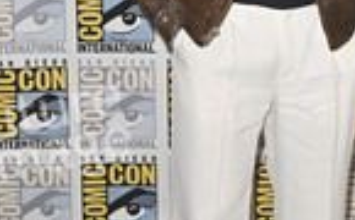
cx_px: 272
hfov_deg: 16.8
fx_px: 1197
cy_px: 22
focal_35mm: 124
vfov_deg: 10.5
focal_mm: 44
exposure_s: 1/250
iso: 2500
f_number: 5
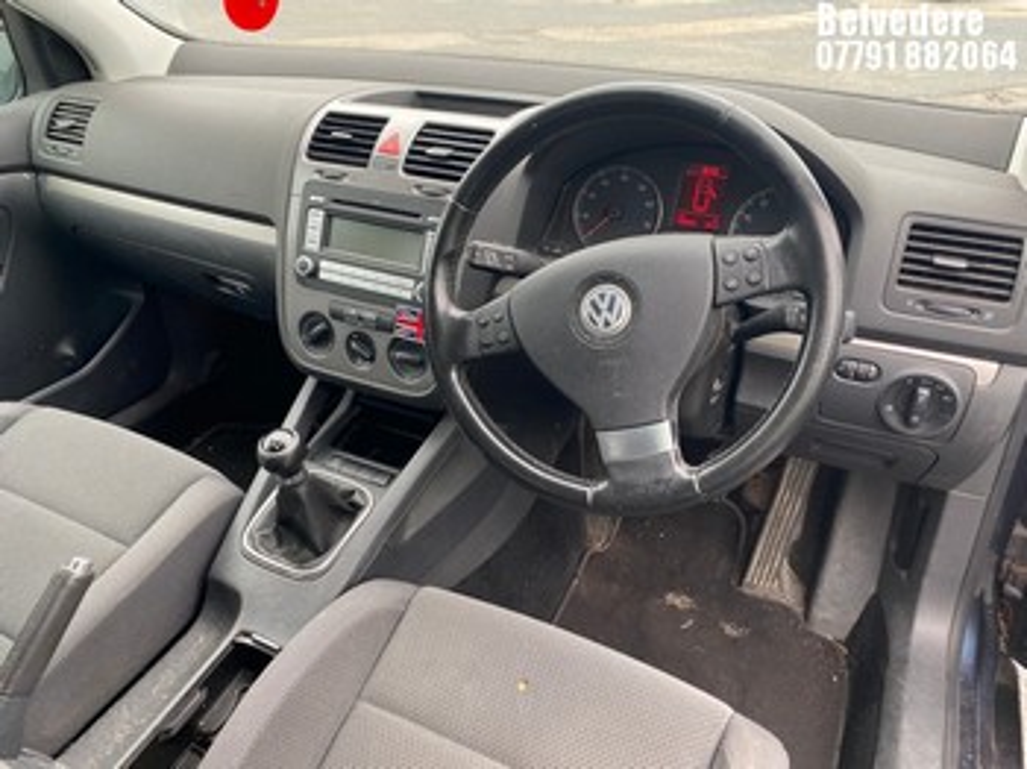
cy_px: 384
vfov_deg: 53.0
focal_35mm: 26
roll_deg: +0.4
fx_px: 771
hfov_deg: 67.3
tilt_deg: -32.1
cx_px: 514
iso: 80
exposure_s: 1/122
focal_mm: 4.25
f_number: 1.8
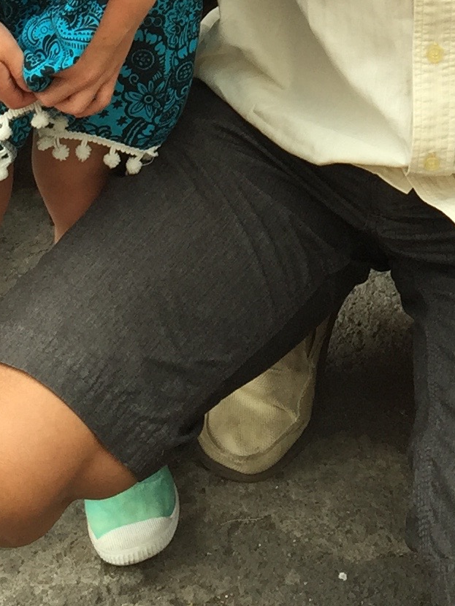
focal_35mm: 114
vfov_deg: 15.7
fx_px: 1997
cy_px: -329
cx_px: 444
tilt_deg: -22.9
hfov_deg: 12.9
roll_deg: -0.4
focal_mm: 4.15
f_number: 2.2
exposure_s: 1/146
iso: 32
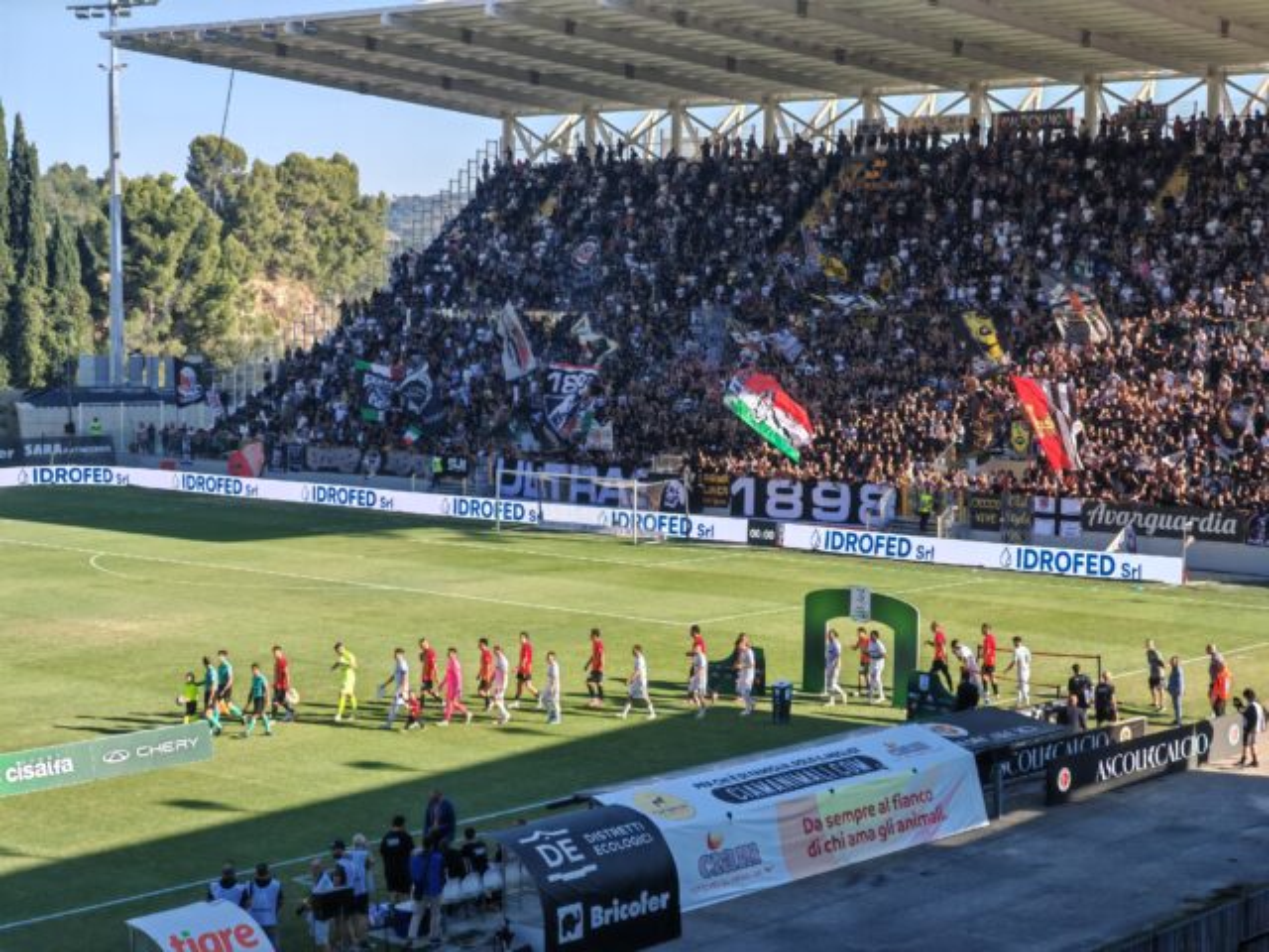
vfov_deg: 21.3
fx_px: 2529
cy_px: 476
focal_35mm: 69
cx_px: 634
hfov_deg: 28.2
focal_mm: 8.67
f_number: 2.4
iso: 50
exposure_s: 1/440
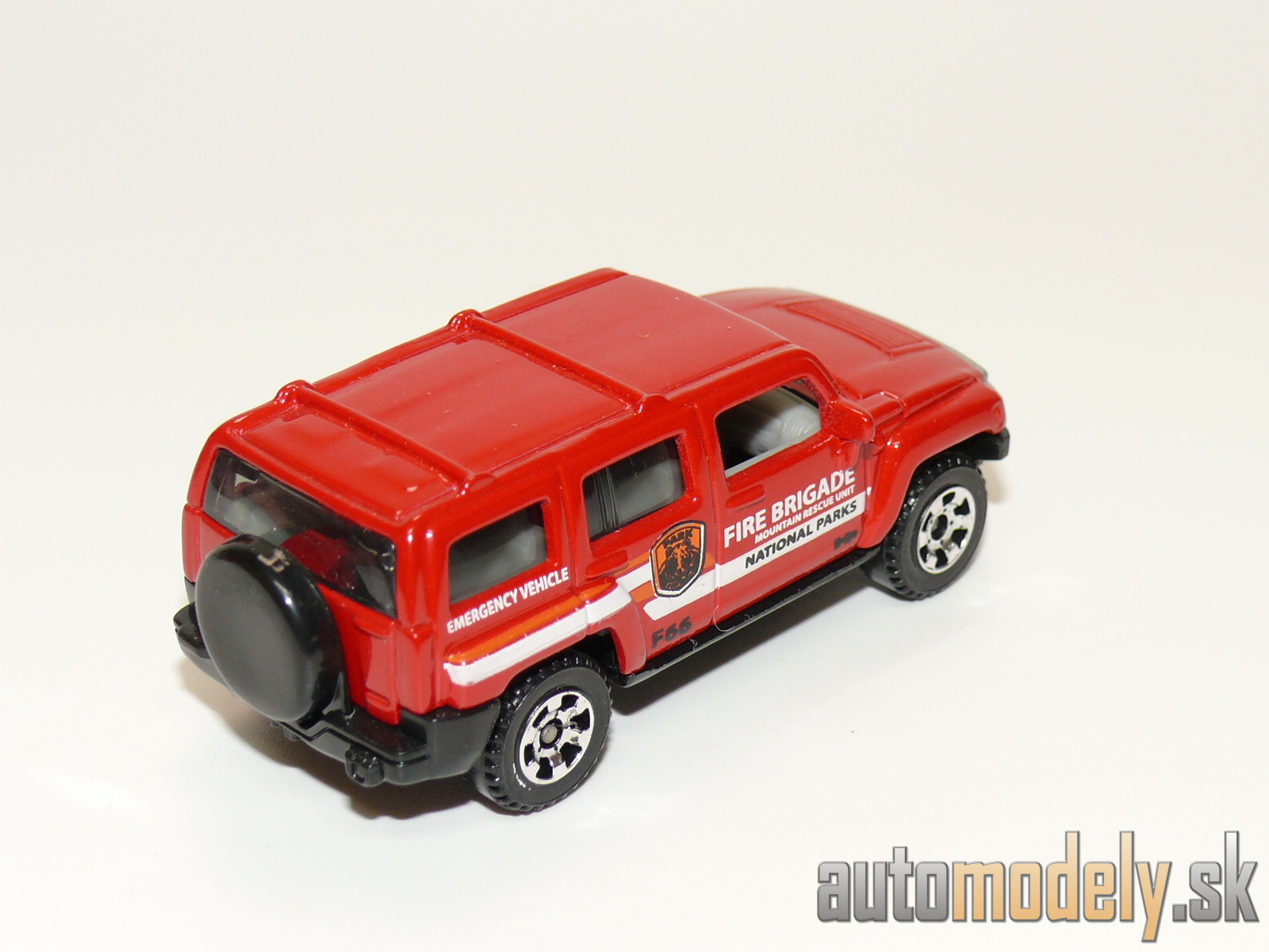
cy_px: 476
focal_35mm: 82
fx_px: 3006
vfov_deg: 18.0
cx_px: 634
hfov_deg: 23.8
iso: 100
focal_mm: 12.1
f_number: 4
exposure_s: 1/30
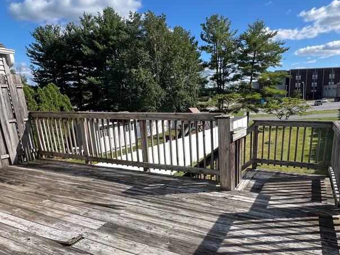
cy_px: 151
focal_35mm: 22
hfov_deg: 75.4
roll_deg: +1.6
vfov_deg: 60.7
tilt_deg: -14.6
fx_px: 216
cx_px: 207
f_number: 1.8
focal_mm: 1.57
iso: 32
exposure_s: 1/1167
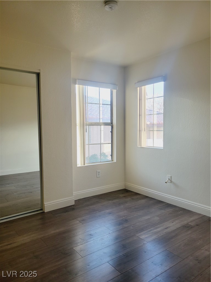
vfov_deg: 67.3
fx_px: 211
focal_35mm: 26
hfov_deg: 53.1
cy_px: 141
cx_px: 106
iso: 50
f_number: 1.8
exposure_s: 1/120
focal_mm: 5.4
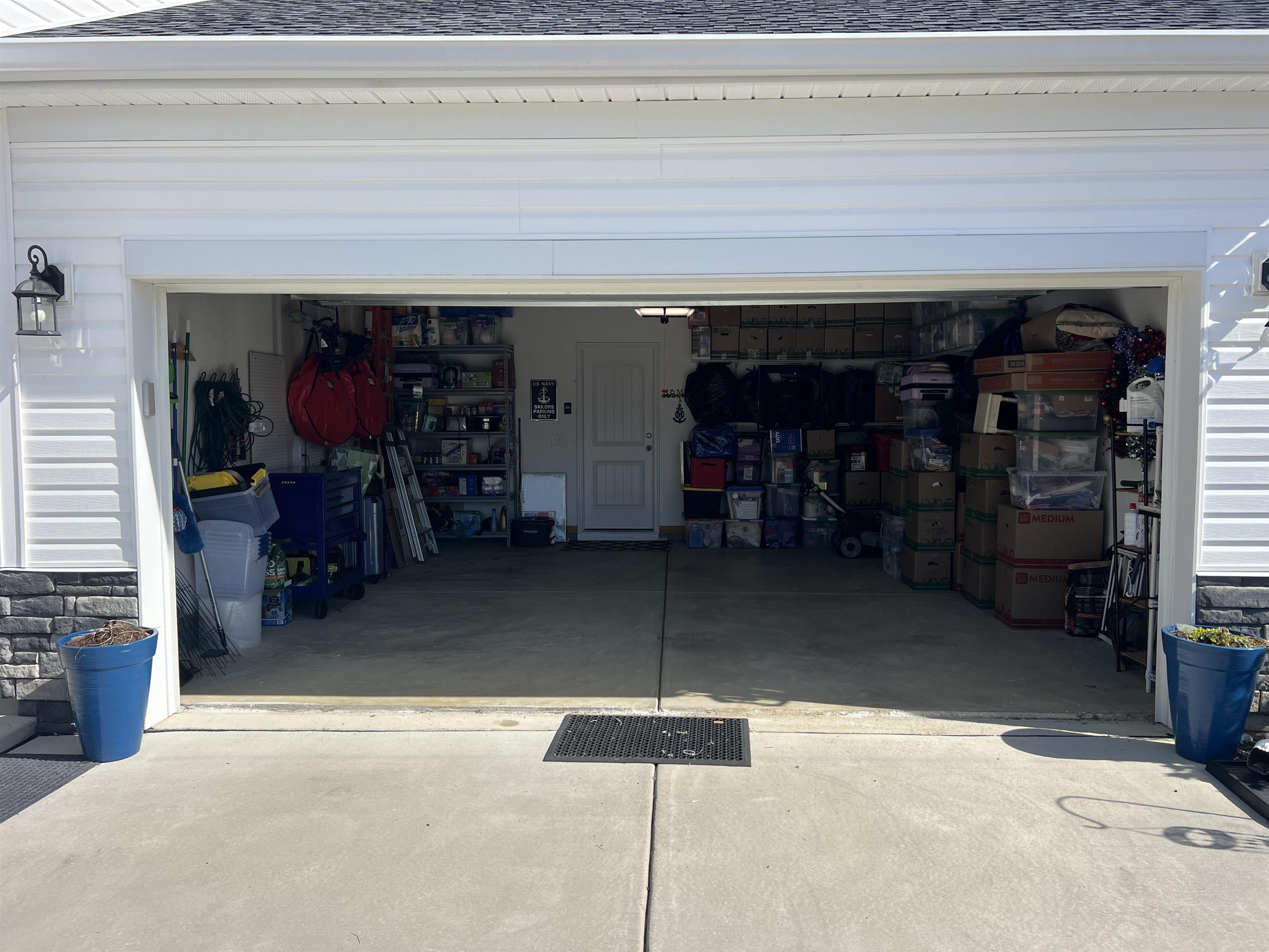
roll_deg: +0.0
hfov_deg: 67.3
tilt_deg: -3.4
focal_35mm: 26
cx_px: 634
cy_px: 476
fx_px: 953
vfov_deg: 53.1
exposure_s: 1/3460
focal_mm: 5.7
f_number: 1.5
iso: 50
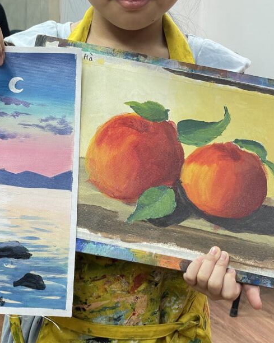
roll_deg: -2.8
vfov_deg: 22.9
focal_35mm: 83
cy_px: 105
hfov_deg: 18.5
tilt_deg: -7.6
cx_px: 123
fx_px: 842
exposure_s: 1/100
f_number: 2
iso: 80
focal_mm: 6
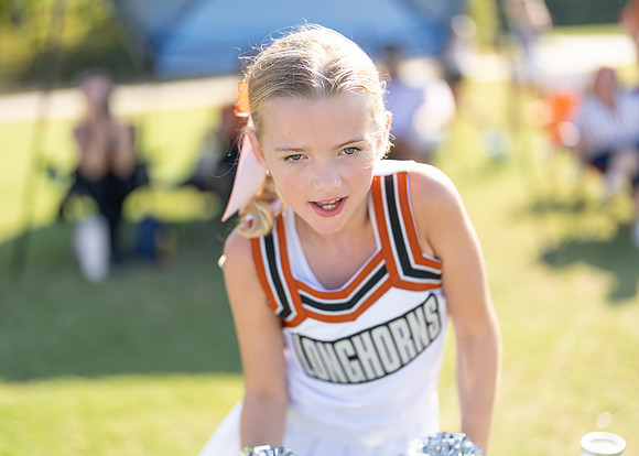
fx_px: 958
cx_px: 320
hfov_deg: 36.9
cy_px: 228
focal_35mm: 53
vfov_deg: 26.8
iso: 100
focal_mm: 50
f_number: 1.2
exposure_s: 1/4000
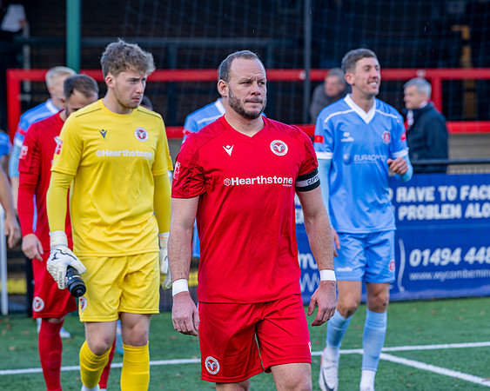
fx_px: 2303
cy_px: 191
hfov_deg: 12.1
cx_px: 301
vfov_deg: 9.7
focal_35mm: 159
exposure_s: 1/200
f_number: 4
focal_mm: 135
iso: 160
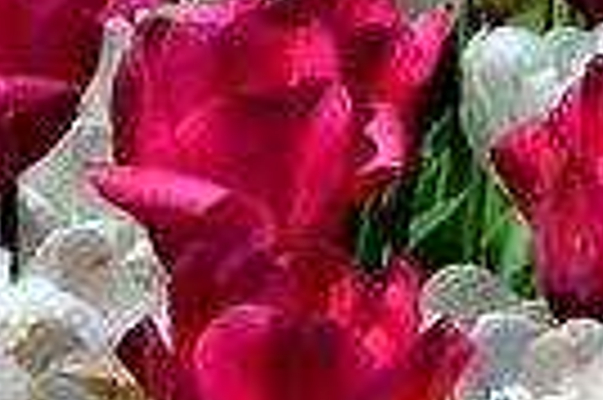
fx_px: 8666
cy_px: 553
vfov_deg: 2.6
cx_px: 104
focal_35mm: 518
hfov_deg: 4.0
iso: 1600
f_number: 14
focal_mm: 58
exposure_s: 1/1600
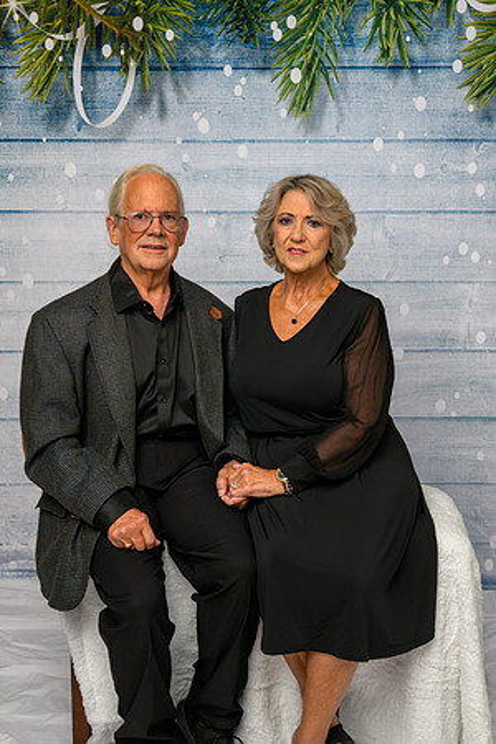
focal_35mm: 44
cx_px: 248
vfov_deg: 44.5
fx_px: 909
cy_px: 372
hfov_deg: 30.5
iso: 400
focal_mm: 44
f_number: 10
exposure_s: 1/125
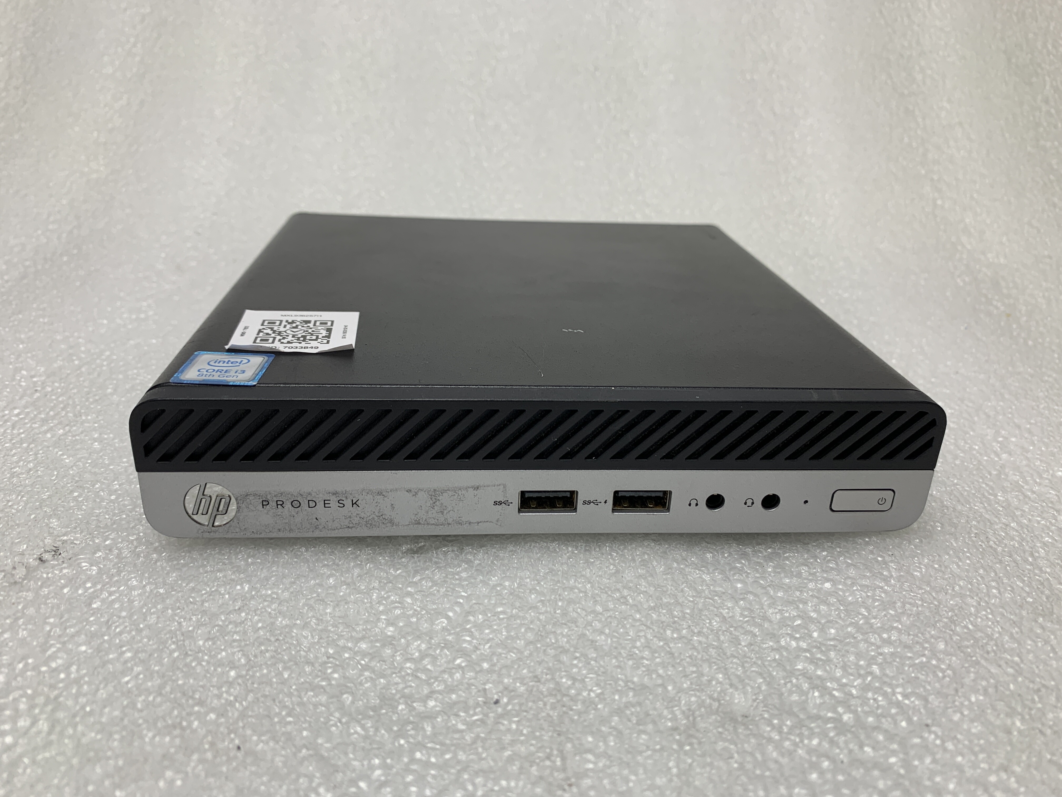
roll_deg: -2.7
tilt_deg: -20.6
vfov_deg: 53.1
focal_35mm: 26
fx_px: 798
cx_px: 531
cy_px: 398
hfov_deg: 67.3
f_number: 1.8
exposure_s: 1/121
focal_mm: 4.25
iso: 50
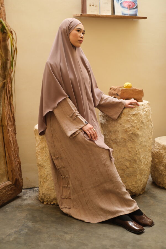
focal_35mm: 53
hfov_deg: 25.5
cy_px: 124
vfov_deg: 37.5
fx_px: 367
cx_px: 83
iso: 640
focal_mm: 35
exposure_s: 1/250
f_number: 2.5
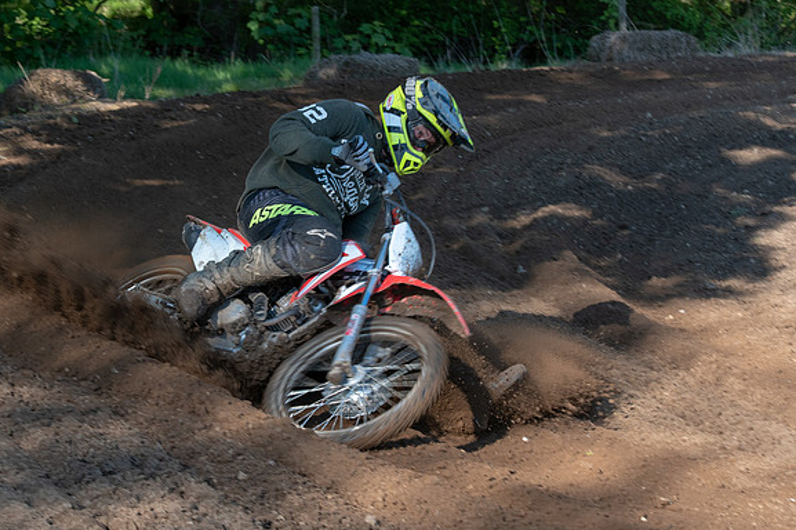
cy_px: 206
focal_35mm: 106
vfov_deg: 12.9
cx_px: 315
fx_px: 2342
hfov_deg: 19.3
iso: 200
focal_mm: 70
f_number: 8
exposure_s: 1/250
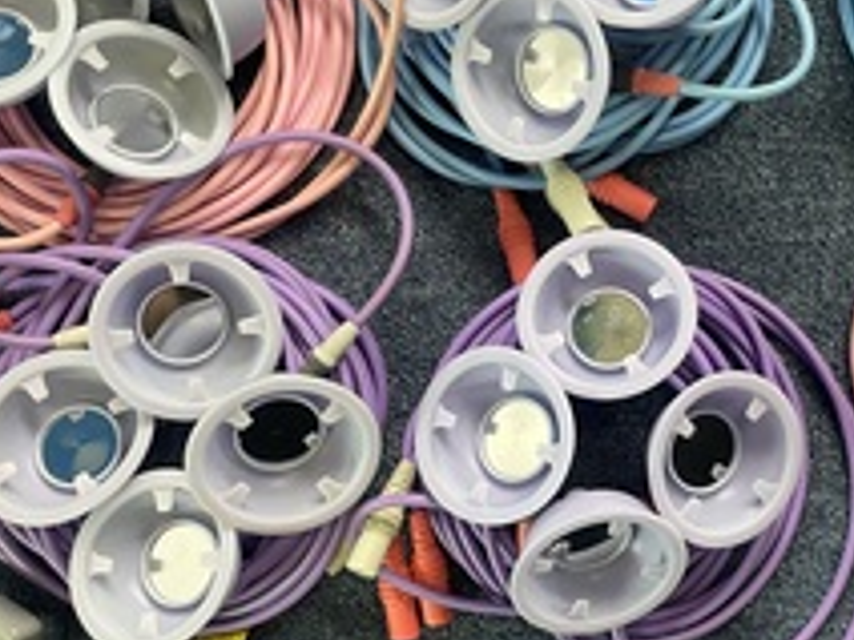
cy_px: 358
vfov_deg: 29.6
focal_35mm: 49
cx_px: 645
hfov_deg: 37.9
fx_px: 1209
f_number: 1.6
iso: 125
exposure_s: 1/60
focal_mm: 4.2
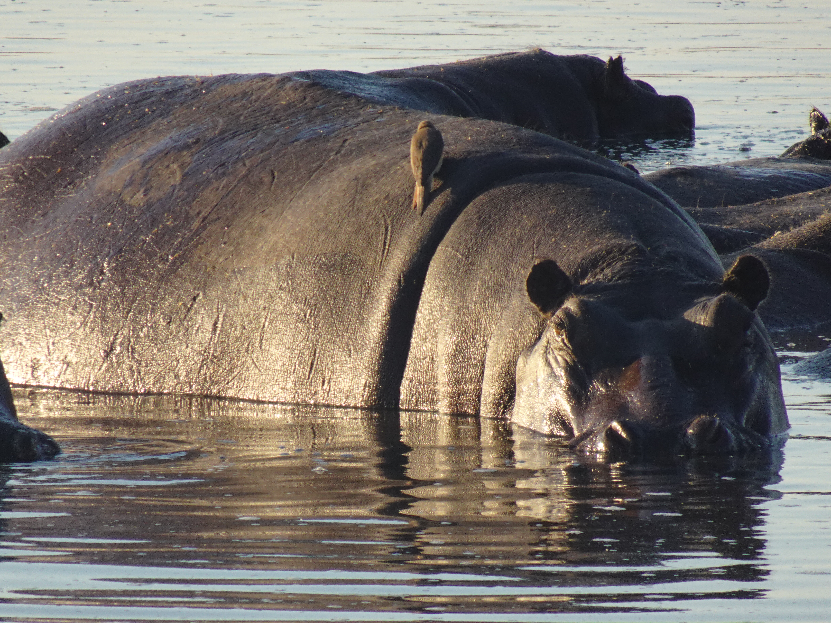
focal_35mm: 720
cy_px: 312
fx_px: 17284
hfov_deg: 2.8
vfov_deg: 2.1
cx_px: 416
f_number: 6.4
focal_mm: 118
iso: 200
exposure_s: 1/250
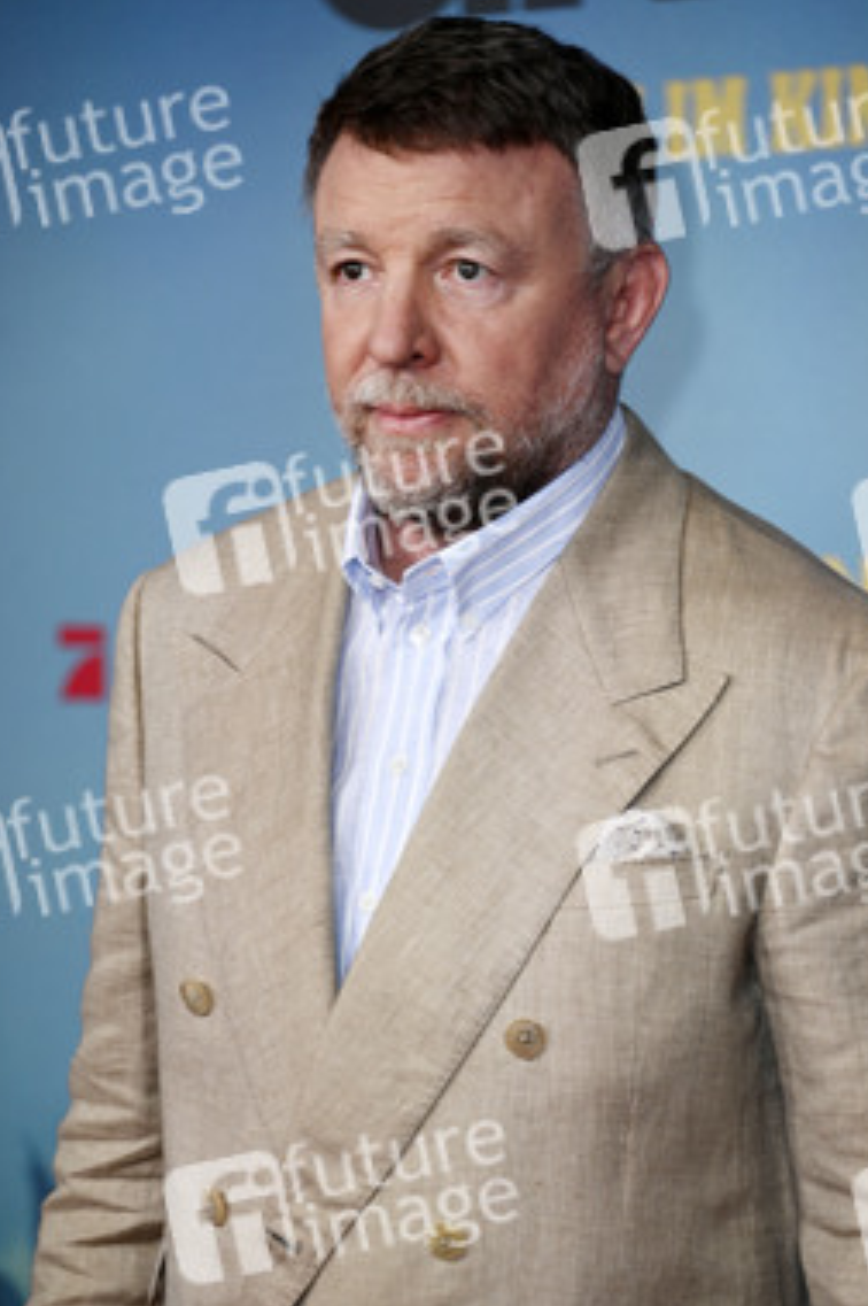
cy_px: 686
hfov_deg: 6.5
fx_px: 7645
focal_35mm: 211
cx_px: 441
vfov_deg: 9.8
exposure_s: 1/160
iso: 800
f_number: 5.6
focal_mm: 200
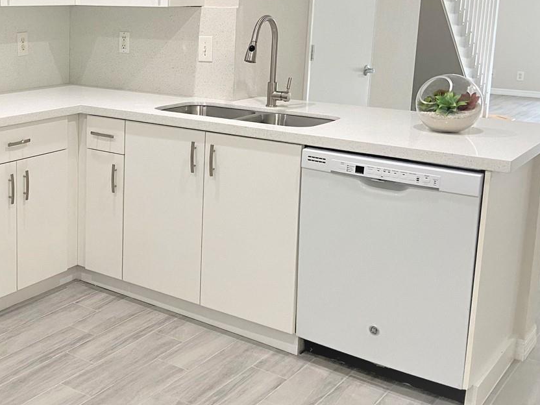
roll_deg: -0.7
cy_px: 130
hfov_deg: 36.4
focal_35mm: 50
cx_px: 80
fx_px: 780
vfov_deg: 28.9
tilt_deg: -10.3
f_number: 1.8
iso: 80
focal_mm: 4.25
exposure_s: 1/60
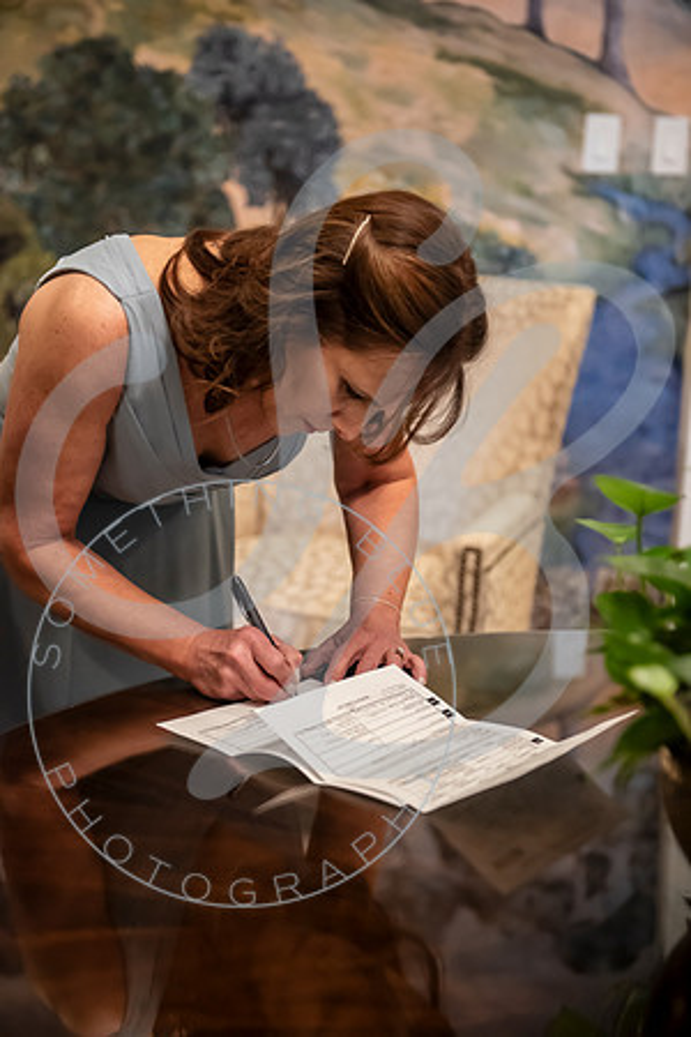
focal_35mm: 58
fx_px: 1670
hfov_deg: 23.4
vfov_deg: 34.5
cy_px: 518
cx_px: 346
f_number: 2.8
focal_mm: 58
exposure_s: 1/125
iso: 2500
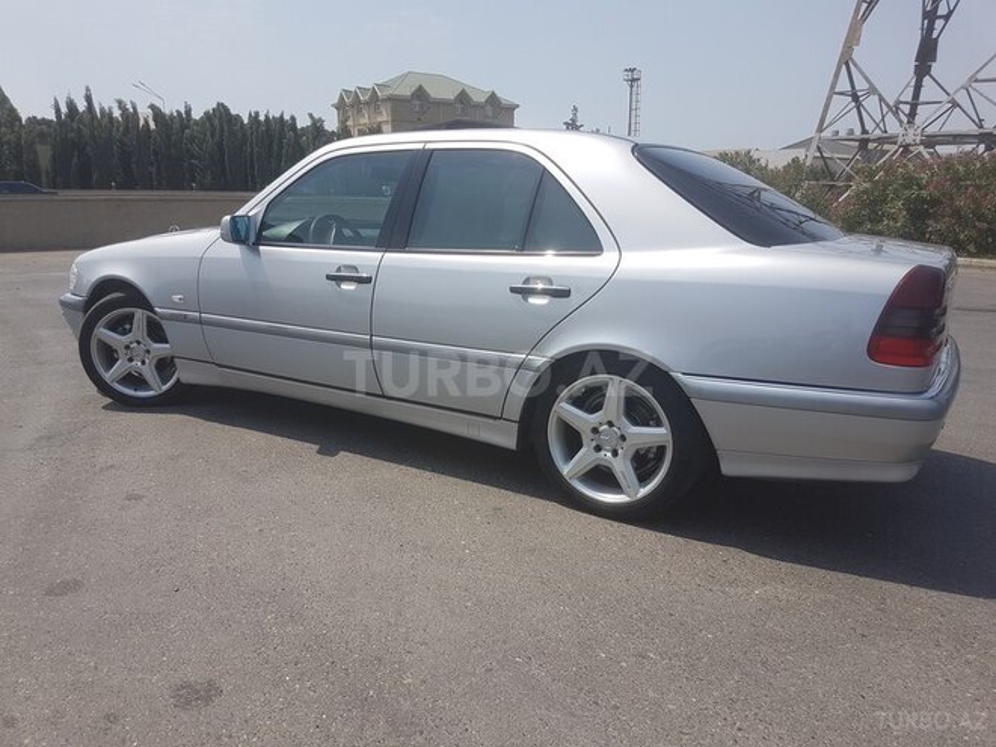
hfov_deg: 67.3
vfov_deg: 53.1
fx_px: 748
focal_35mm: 26
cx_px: 498
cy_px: 374
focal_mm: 4.2
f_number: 1.7
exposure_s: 1/2360
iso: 40
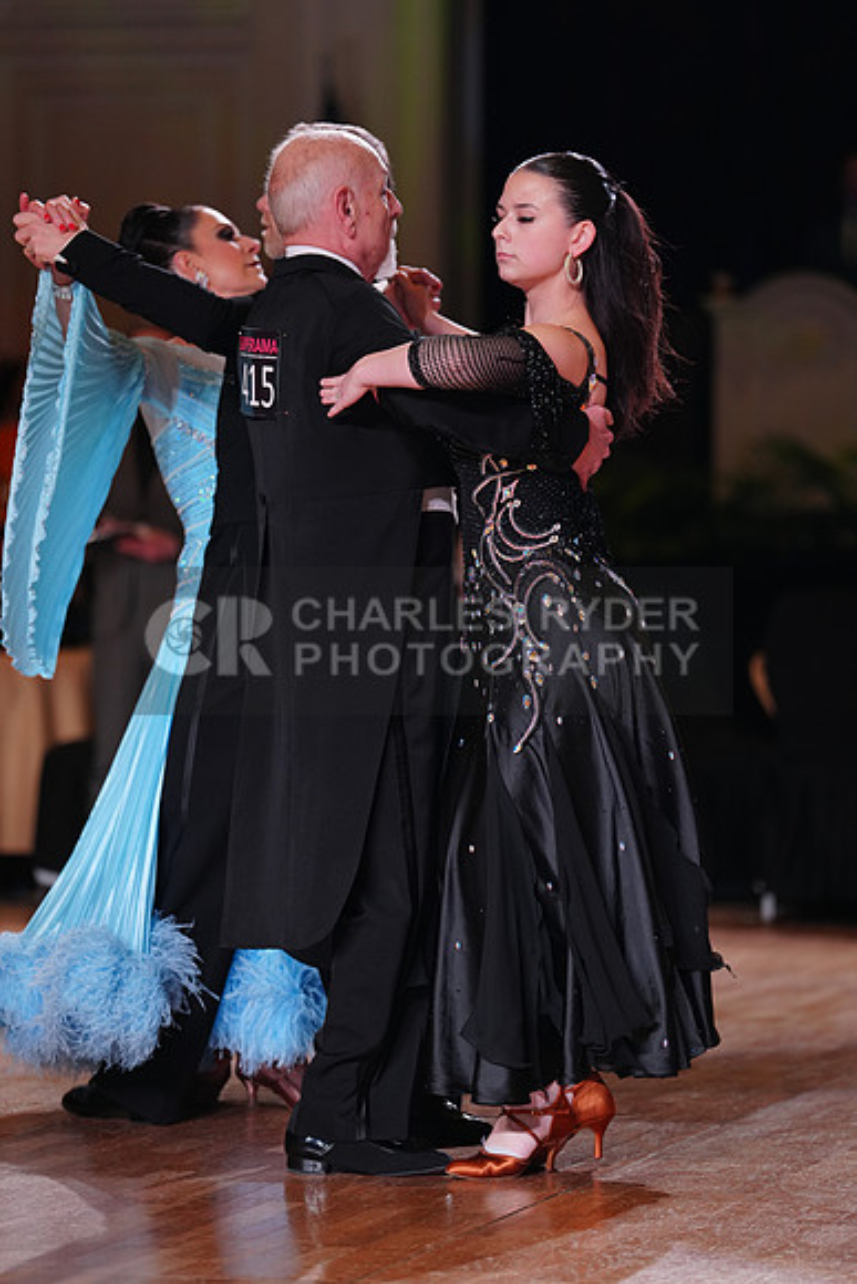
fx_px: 5460
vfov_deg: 13.4
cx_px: 428
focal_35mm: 153
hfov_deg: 9.0
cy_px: 642
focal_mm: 153
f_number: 2.8
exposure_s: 1/400
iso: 1000
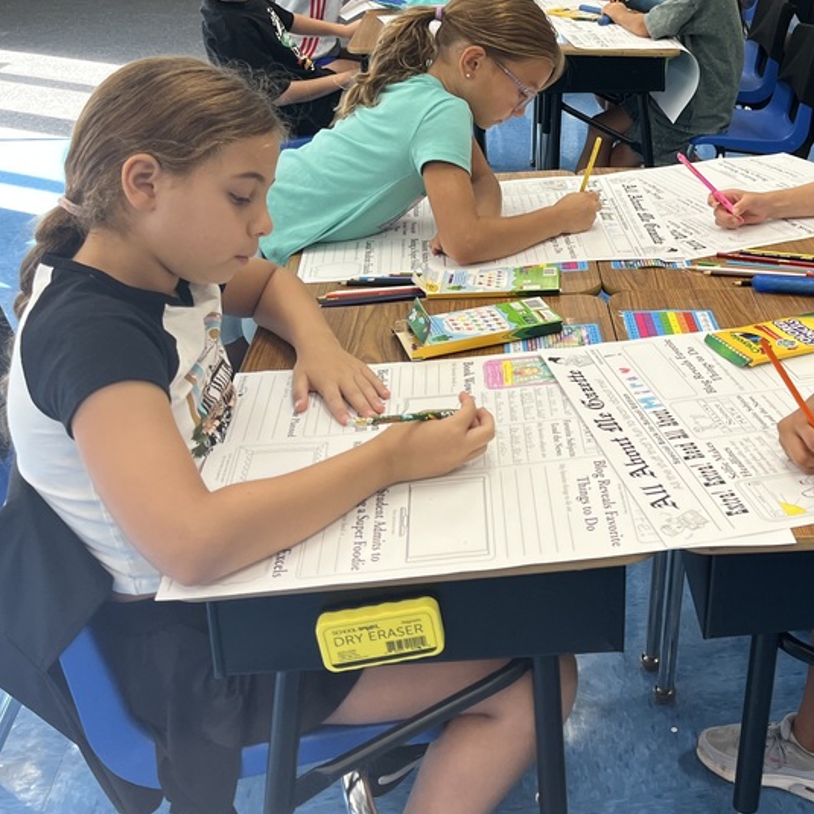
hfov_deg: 36.8
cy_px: 275
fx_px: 1171
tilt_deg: -21.6
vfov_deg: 37.9
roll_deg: -2.1
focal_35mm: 44
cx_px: 673
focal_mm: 5.1
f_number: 1.6
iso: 100
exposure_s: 1/120
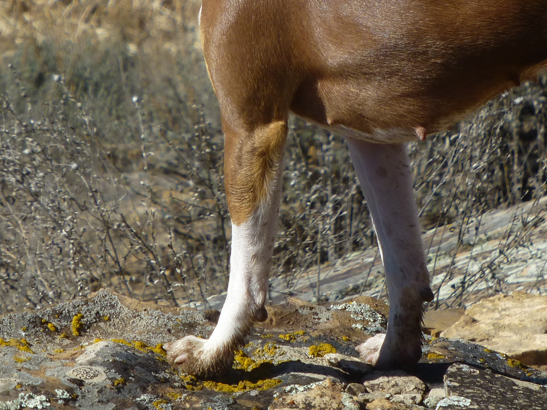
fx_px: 6479
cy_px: 13
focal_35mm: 410
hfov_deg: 4.8
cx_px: 354
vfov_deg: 3.6
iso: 100
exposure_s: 1/640
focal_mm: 35.6
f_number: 5.5
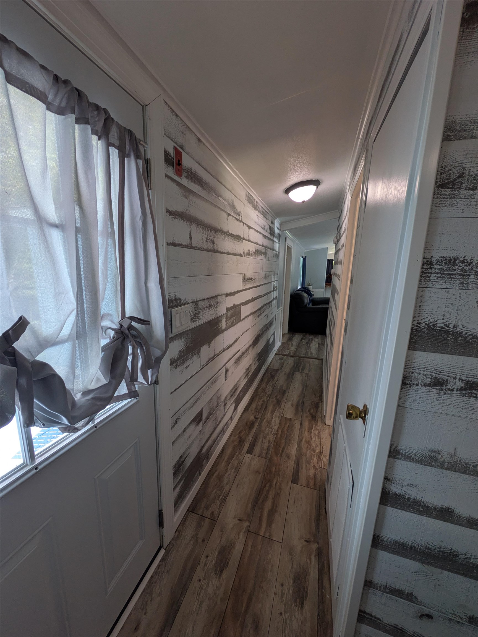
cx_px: 239
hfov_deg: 85.7
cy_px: 318
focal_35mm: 14
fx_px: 258
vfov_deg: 102.1
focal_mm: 1.83
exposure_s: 1/120
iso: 95
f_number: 2.2
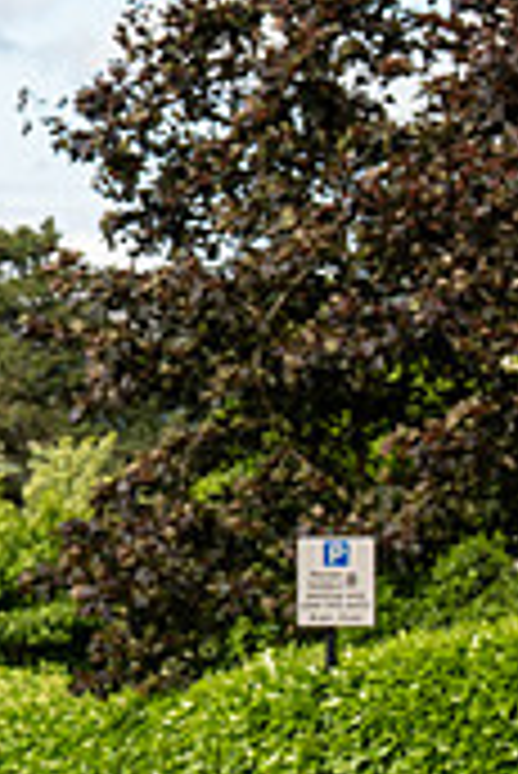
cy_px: 637
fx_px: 5083
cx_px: -477
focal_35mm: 236
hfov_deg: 5.7
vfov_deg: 8.7
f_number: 6.3
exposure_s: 1/640
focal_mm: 70
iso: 400
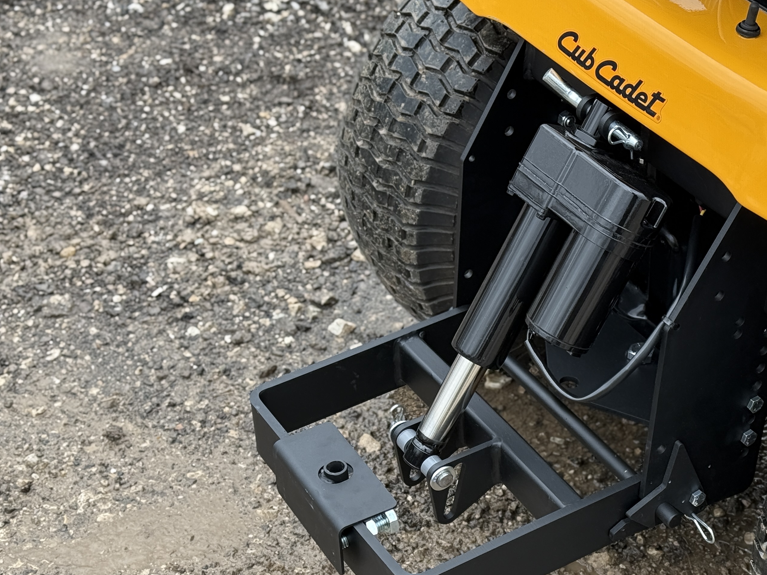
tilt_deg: -39.3
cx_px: 504
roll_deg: +1.2
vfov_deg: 19.2
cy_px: 434
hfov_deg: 25.5
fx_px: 1684
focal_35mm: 76
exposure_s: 1/1027
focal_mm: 6.76
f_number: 1.78
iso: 80
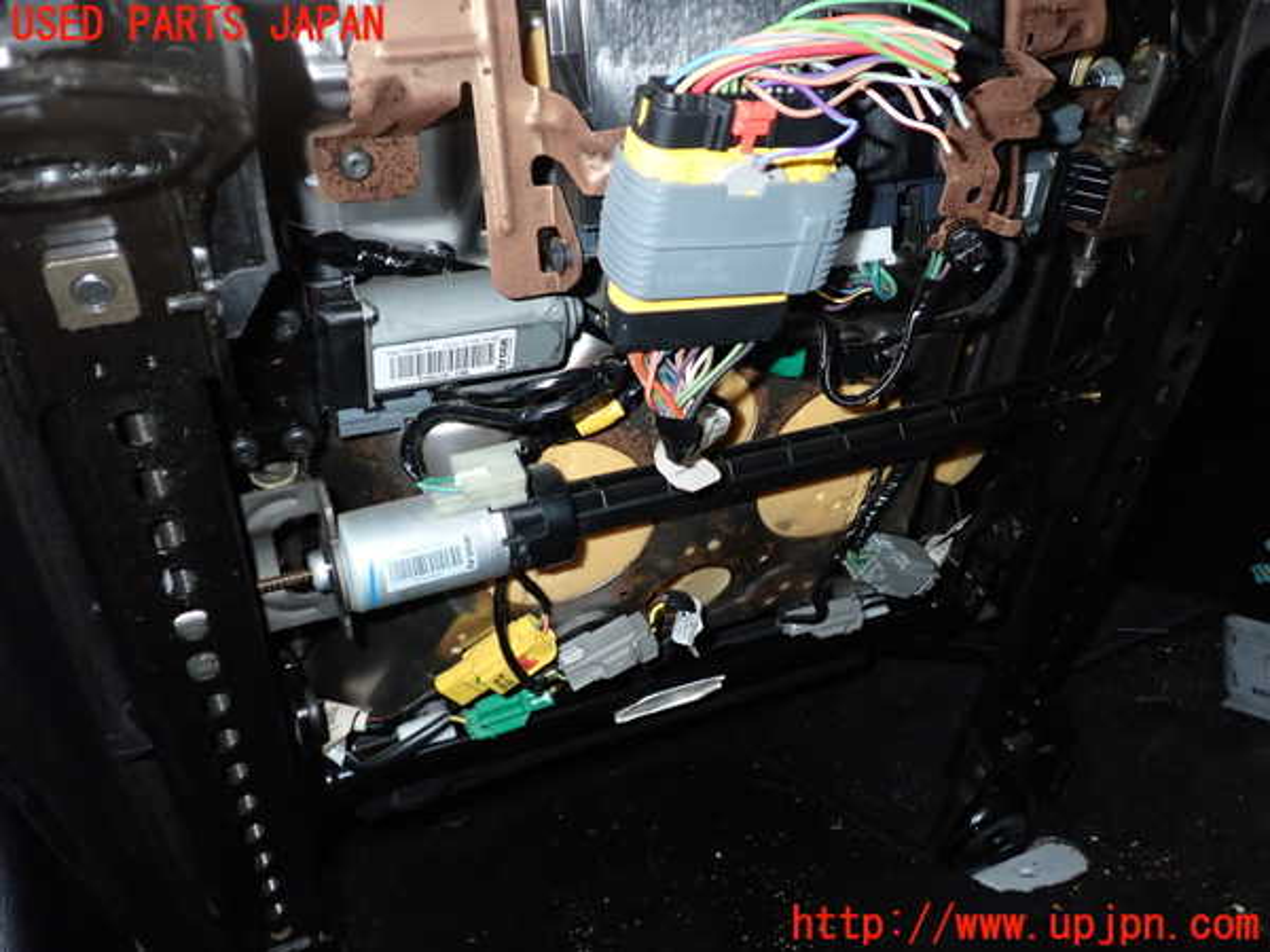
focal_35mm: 30
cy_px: 476
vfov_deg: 46.8
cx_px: 635
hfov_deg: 60.0
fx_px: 1101
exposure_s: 1/30
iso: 400
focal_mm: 5.4
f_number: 6.3
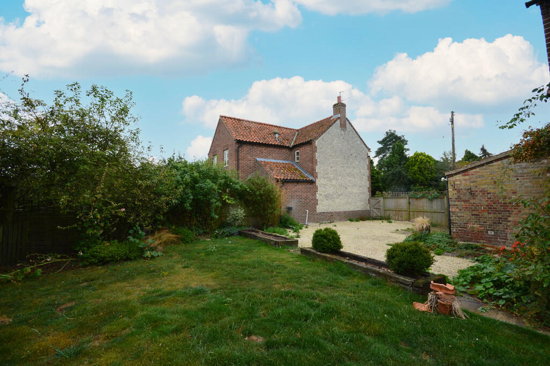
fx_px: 229
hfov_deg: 100.4
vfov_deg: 77.2
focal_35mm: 15
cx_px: 275
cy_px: 183
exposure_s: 1/80
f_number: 8
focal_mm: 10
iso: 400
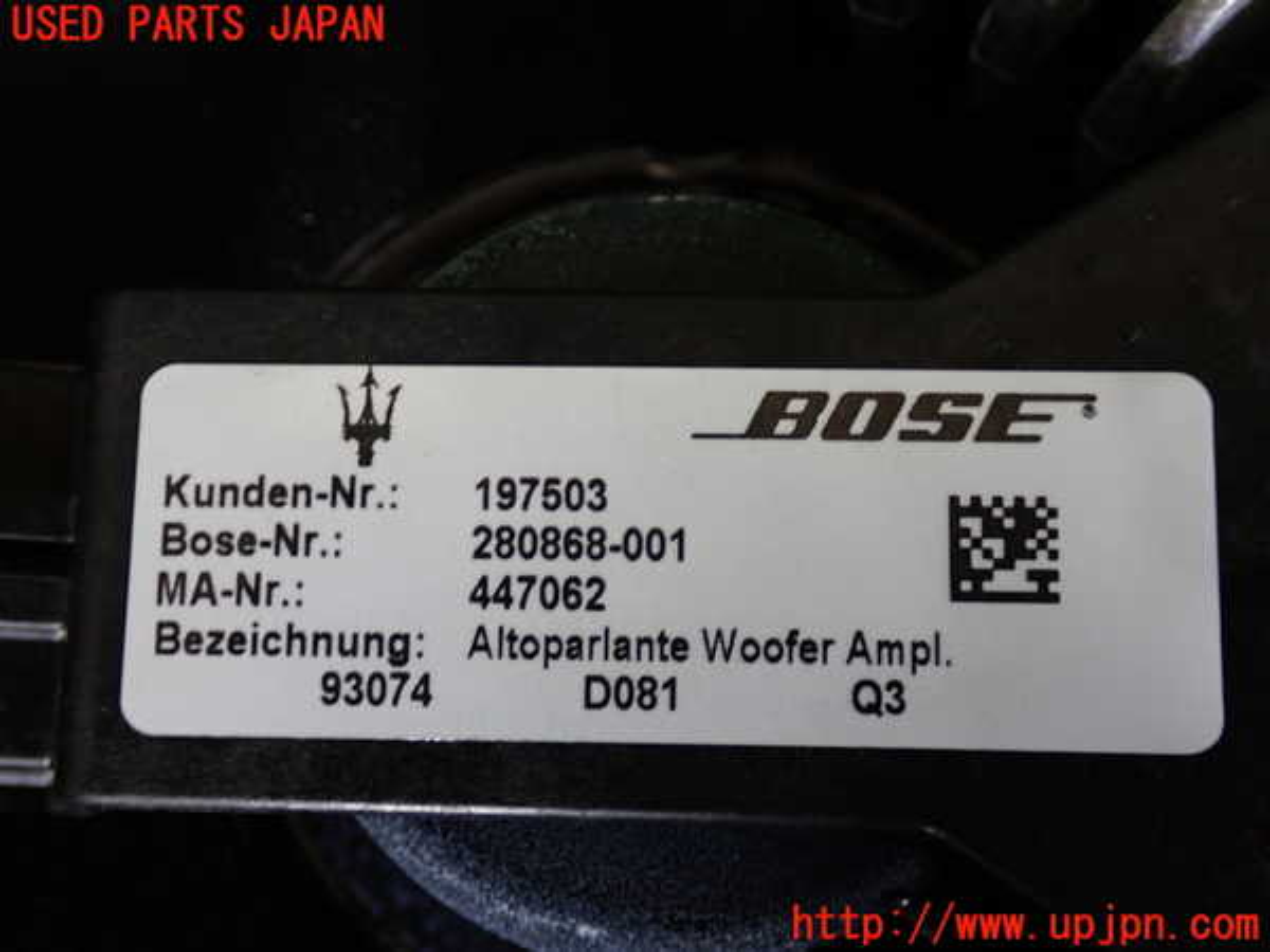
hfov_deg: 38.2
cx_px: 635
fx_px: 1834
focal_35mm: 50
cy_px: 476
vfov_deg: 29.1
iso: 250
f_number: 3.2
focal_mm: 9.01
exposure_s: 1/50
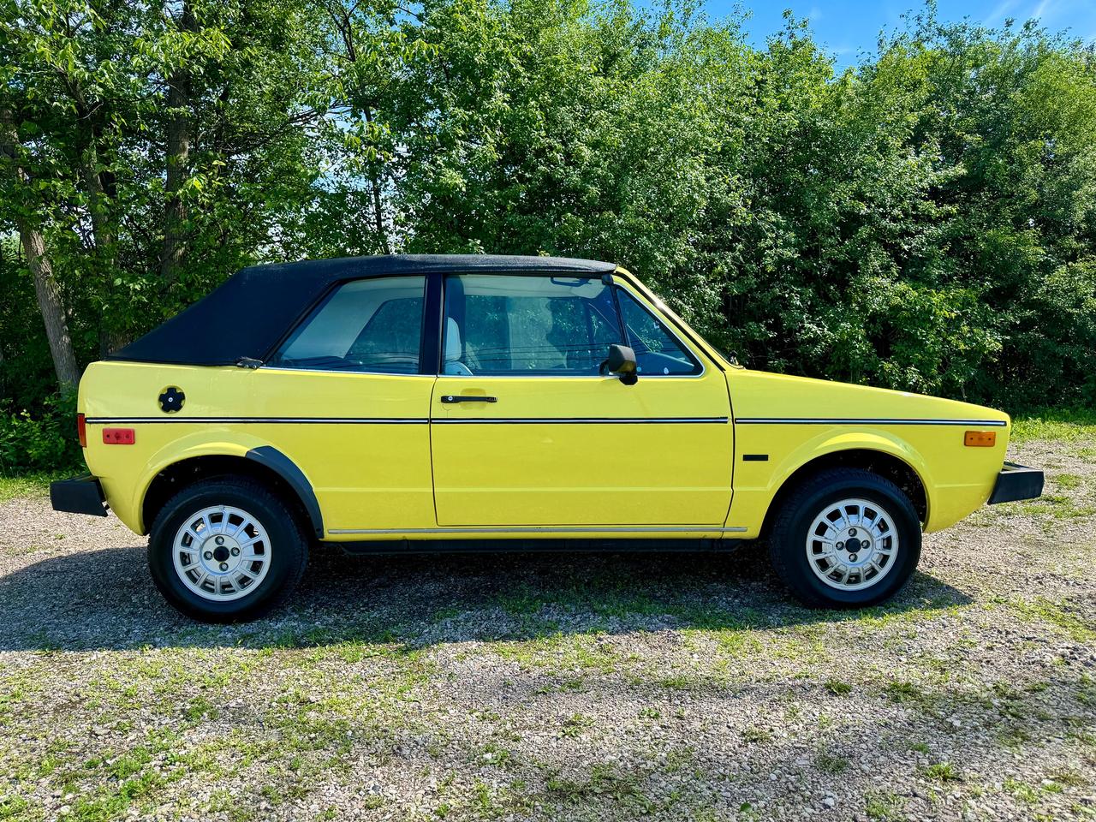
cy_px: 411
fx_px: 760
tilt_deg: -4.4
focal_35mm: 24
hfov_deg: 71.6
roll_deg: +1.5
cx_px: 548
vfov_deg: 56.8
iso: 80
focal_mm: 6.76
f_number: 1.78
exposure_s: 1/1456
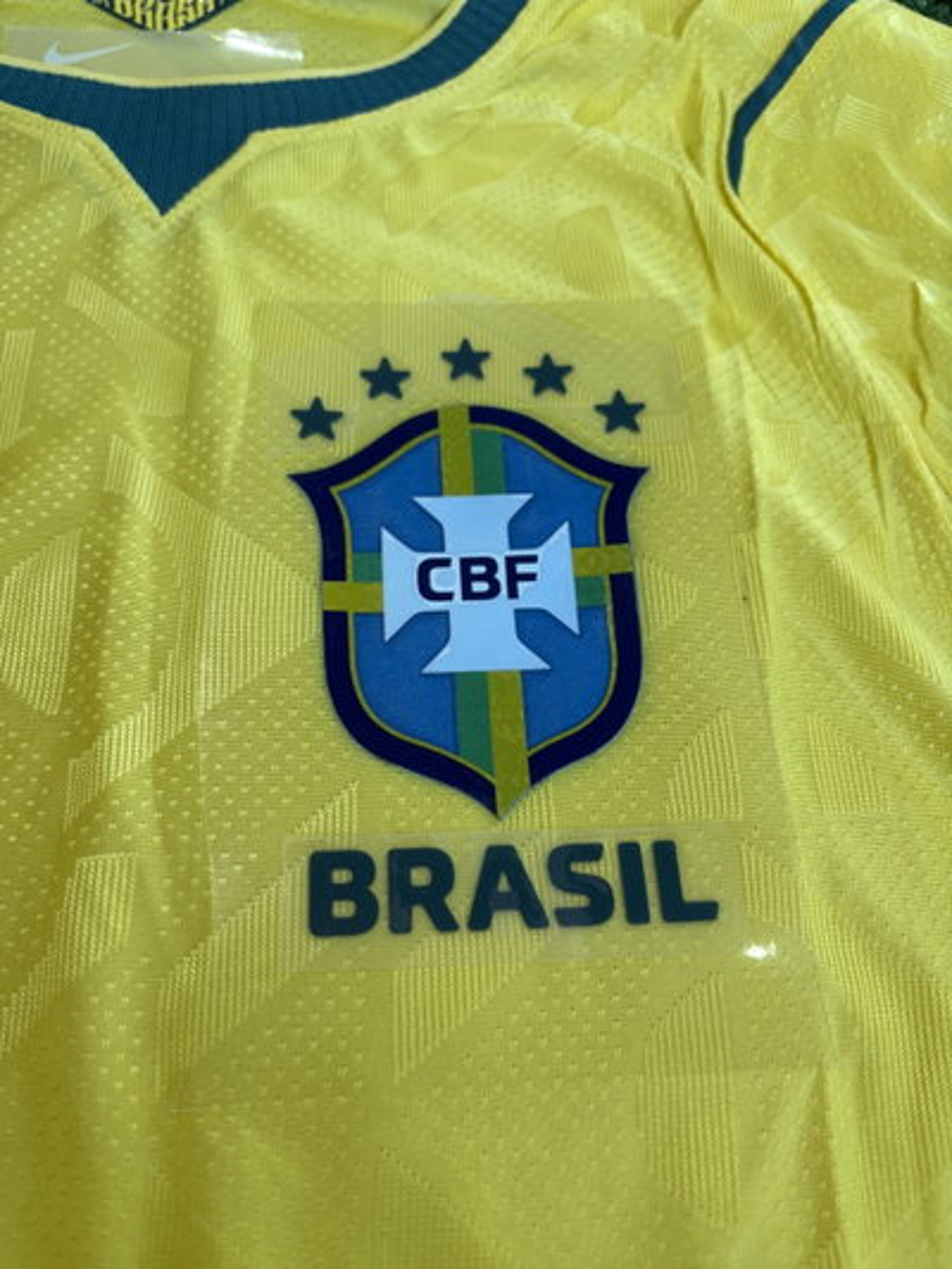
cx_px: 476
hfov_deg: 53.1
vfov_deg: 67.3
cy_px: 634
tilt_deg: -65.5
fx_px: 953
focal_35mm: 26
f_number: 1.6
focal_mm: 5.96
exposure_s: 1/50
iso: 125
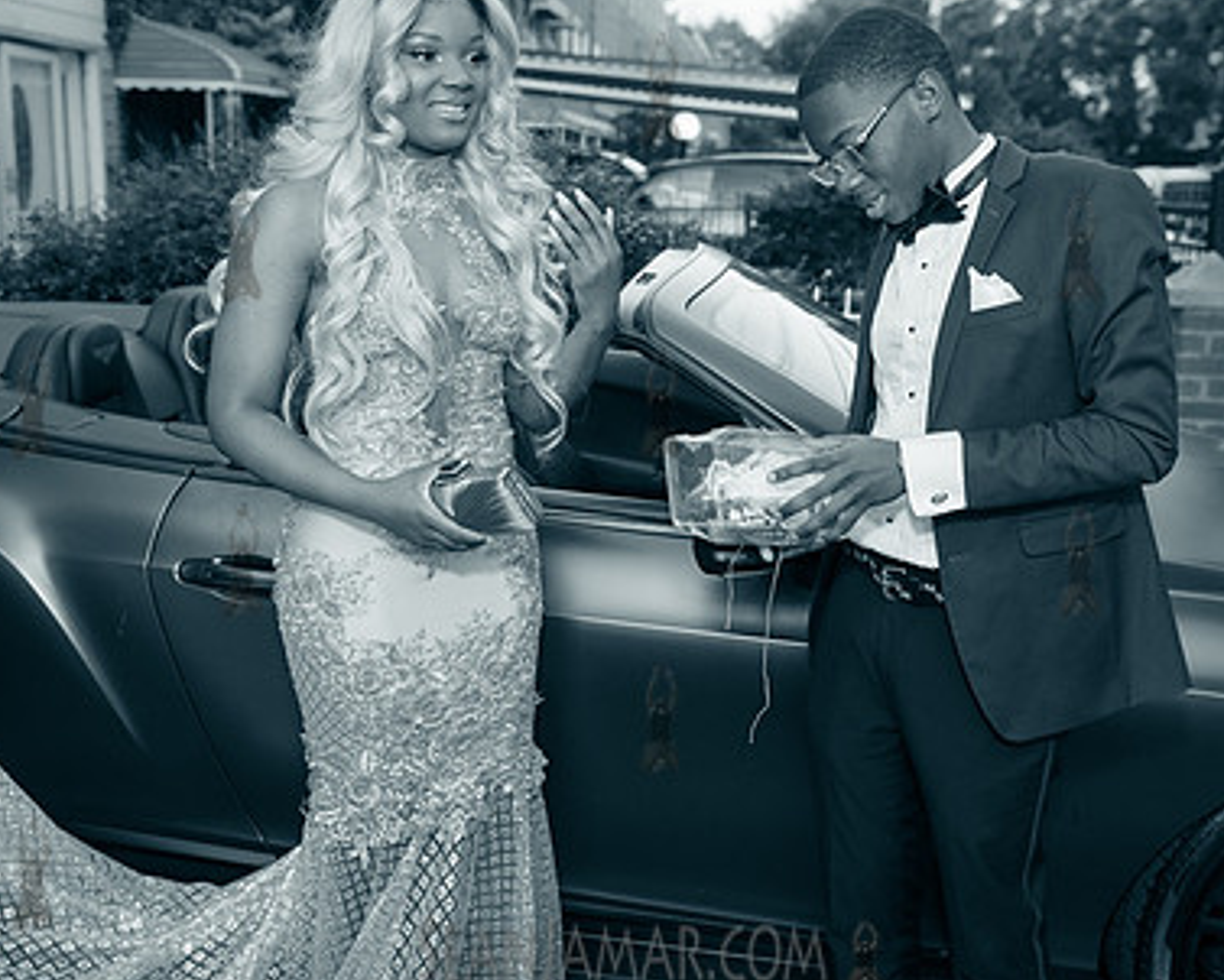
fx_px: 1414
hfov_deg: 46.8
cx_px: 659
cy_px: 401
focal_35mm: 39
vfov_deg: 38.1
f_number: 3.2
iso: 500
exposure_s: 1/320
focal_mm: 27
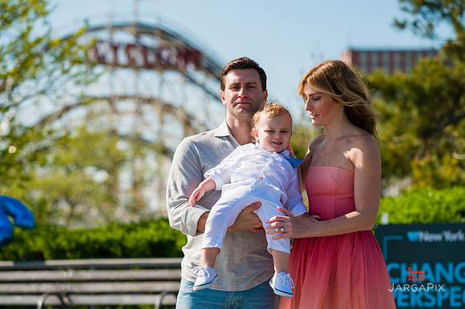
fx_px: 1807
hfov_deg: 14.7
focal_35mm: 140
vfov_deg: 9.8
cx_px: 232
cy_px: 154
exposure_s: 1/2500
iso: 200
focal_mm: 140
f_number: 5
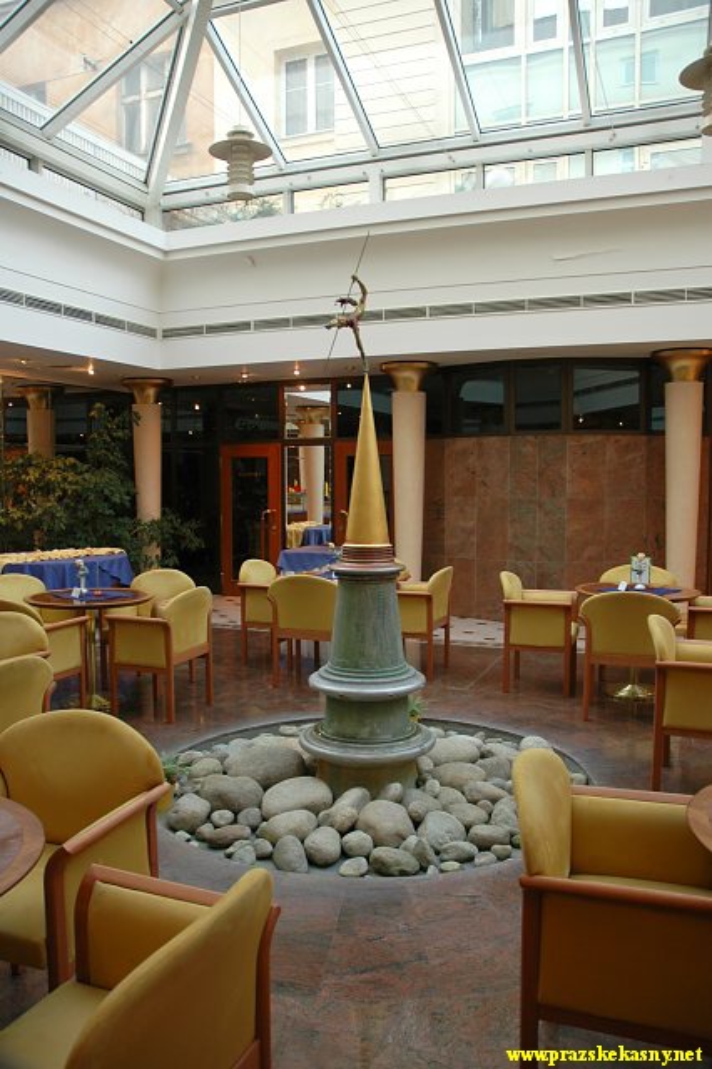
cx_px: 356
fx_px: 802
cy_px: 534
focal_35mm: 27
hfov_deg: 47.9
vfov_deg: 67.4
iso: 200
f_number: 3.5
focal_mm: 18
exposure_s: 1/20
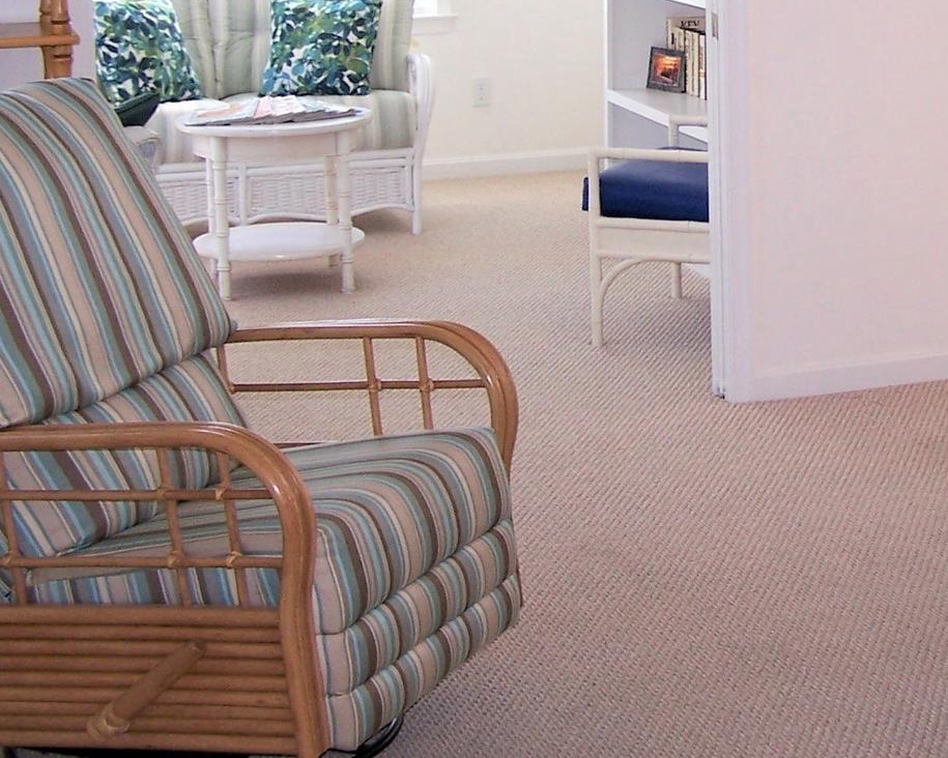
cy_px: 79
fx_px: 2329
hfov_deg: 22.5
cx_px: 853
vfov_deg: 18.2
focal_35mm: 83
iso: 80
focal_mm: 6.3
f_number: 2.8
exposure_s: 1/60
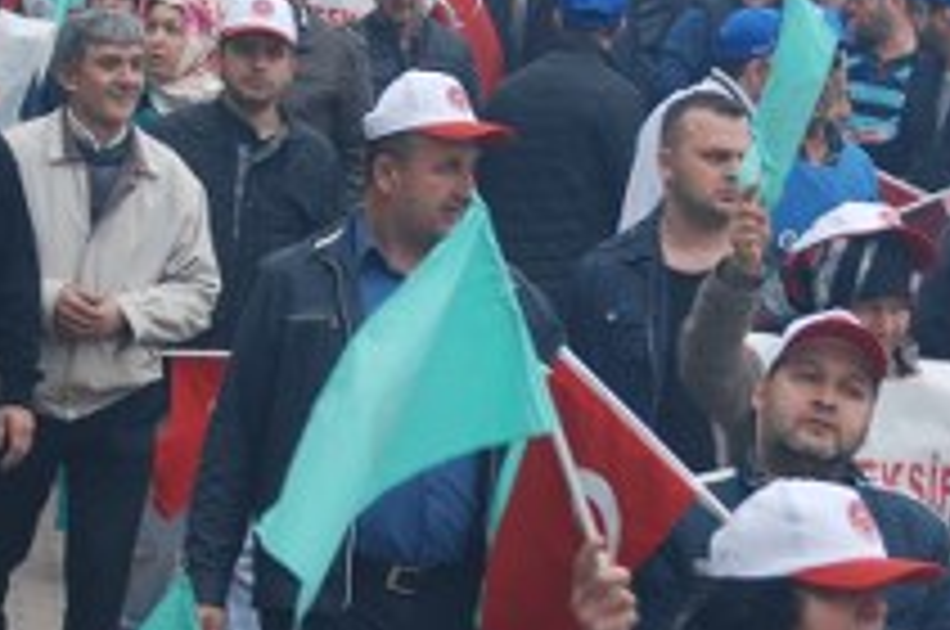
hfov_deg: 7.5
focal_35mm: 274
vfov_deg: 5.0
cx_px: 455
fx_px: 7219
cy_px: 369
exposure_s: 1/125
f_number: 6.3
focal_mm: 48
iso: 100
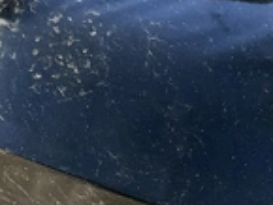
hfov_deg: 23.2
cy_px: -75
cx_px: -13
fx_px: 631
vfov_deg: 17.2
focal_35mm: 80
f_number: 1.8
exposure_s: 1/122
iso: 40
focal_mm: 3
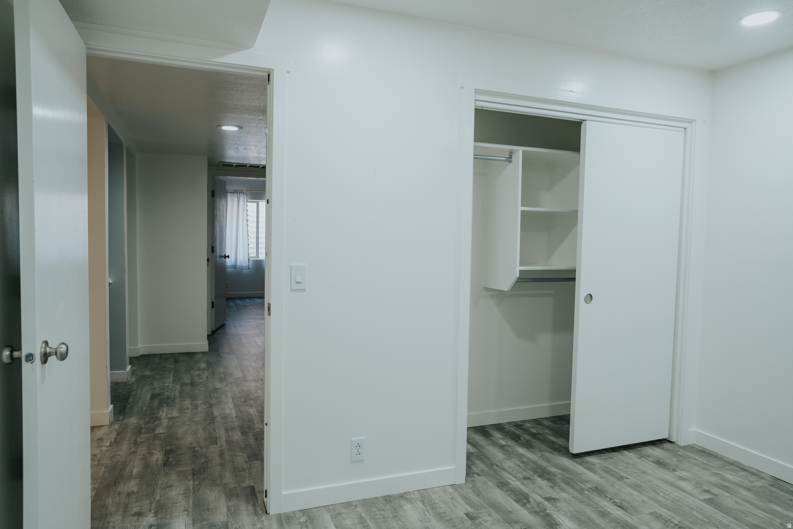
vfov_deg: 53.1
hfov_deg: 73.7
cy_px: 264
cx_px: 396
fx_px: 529
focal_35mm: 24
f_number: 4.5
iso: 80
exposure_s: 1/6
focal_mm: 24
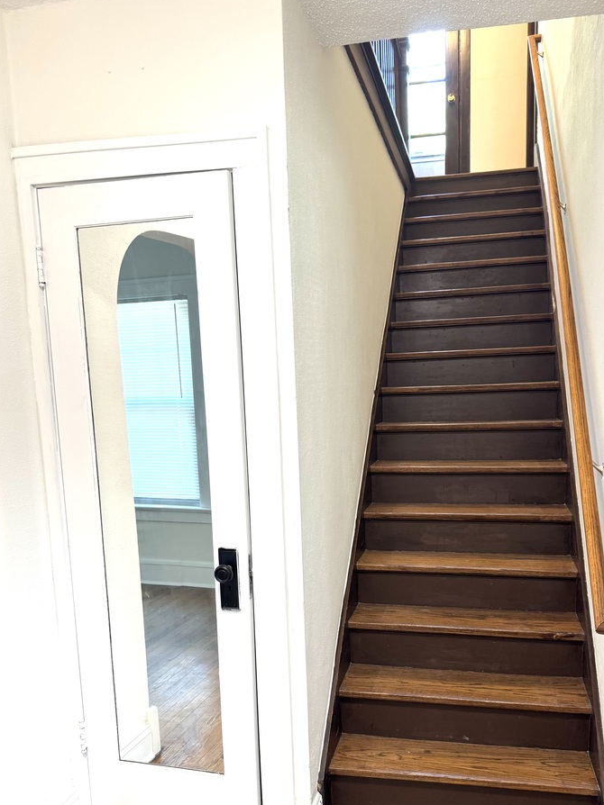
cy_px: 481
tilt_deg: -9.0
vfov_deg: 61.2
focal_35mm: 29
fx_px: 675
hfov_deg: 48.1
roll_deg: +1.8
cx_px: 344
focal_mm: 6.76
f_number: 1.78
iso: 125
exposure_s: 1/60
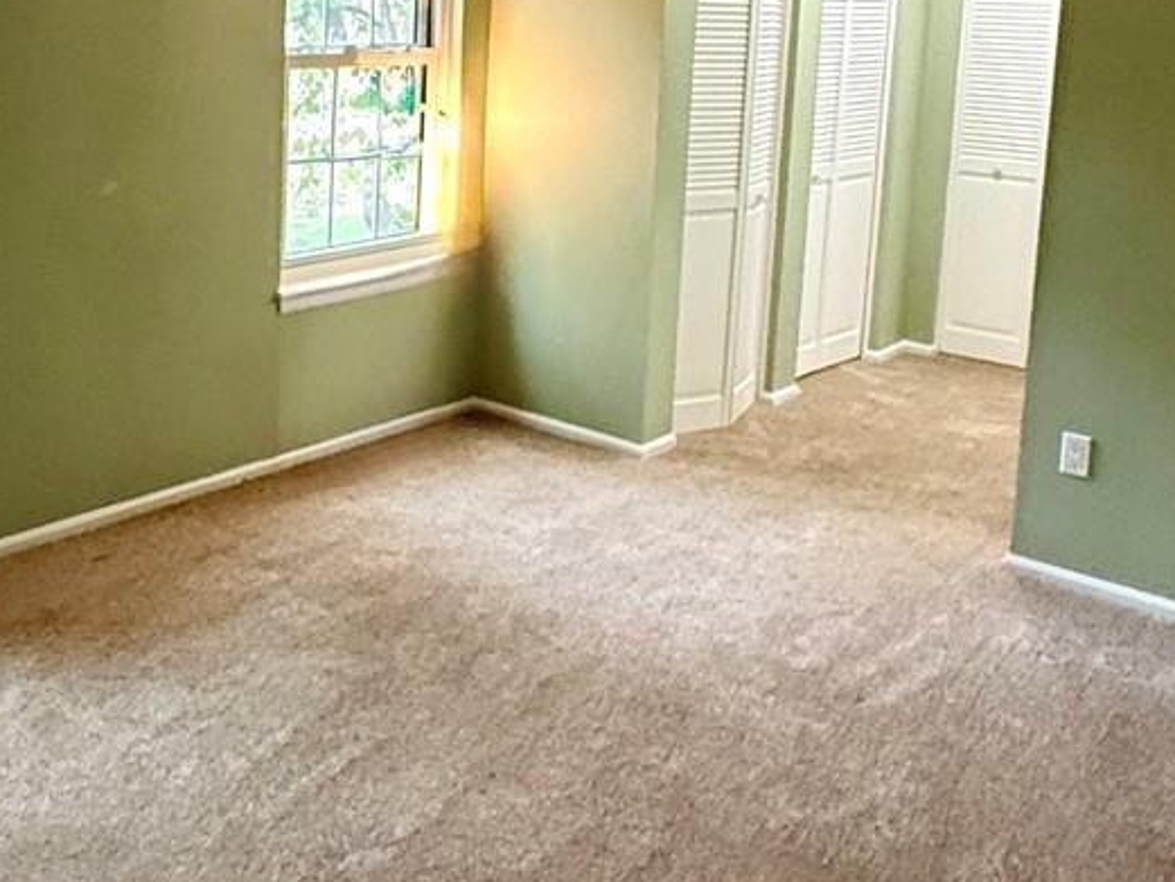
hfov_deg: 42.2
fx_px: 1460
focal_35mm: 43
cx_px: 262
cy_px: 167
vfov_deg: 32.6
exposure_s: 1/60
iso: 400
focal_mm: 2.22
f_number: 2.2
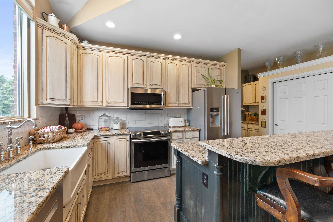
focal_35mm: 15
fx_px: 139
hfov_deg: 100.4
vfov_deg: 77.3
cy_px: 111
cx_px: 166
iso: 400
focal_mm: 10
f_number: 6.3
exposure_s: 1/6
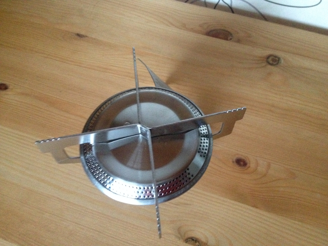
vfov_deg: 40.7
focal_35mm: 35
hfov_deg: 52.6
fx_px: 332
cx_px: 164
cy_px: 123
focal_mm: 4.28
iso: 800
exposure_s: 1/15
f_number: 2.4
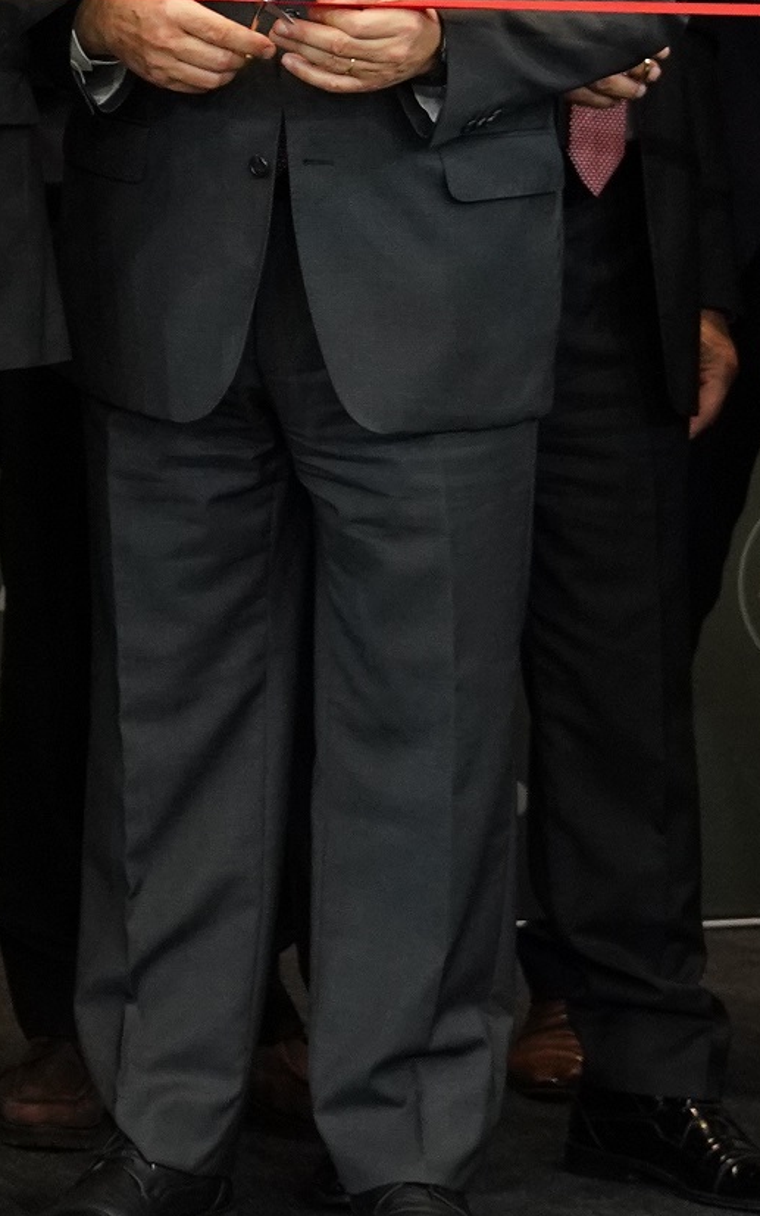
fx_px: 6494
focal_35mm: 196
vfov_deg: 10.6
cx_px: -1470
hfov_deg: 6.2
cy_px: -87
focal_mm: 40
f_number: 3.2
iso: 1600
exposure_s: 1/160
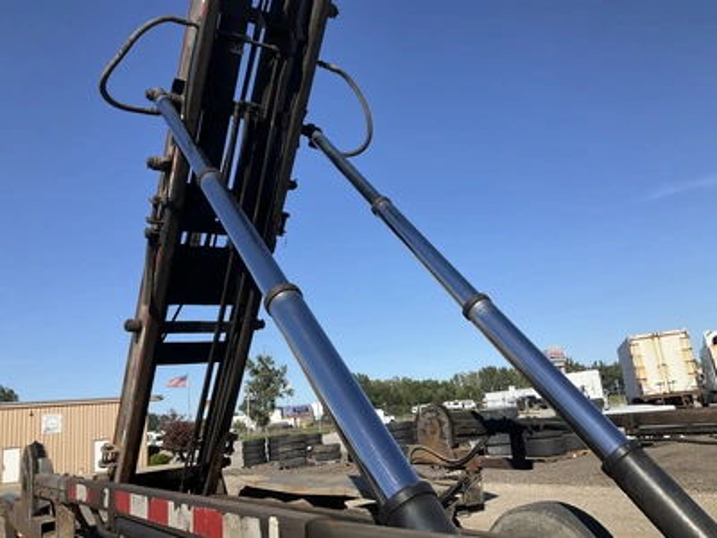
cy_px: 269
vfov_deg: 48.2
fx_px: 601
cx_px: 358
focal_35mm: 29
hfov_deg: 61.7
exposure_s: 1/1984
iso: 25
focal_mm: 3
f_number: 1.8
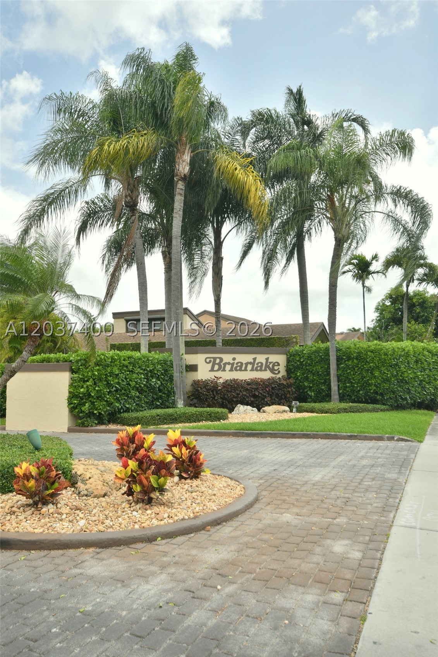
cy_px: 328
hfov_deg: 47.9
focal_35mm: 27
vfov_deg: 67.4
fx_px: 493
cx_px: 219
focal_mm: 18
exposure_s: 1/200
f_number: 8
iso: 100
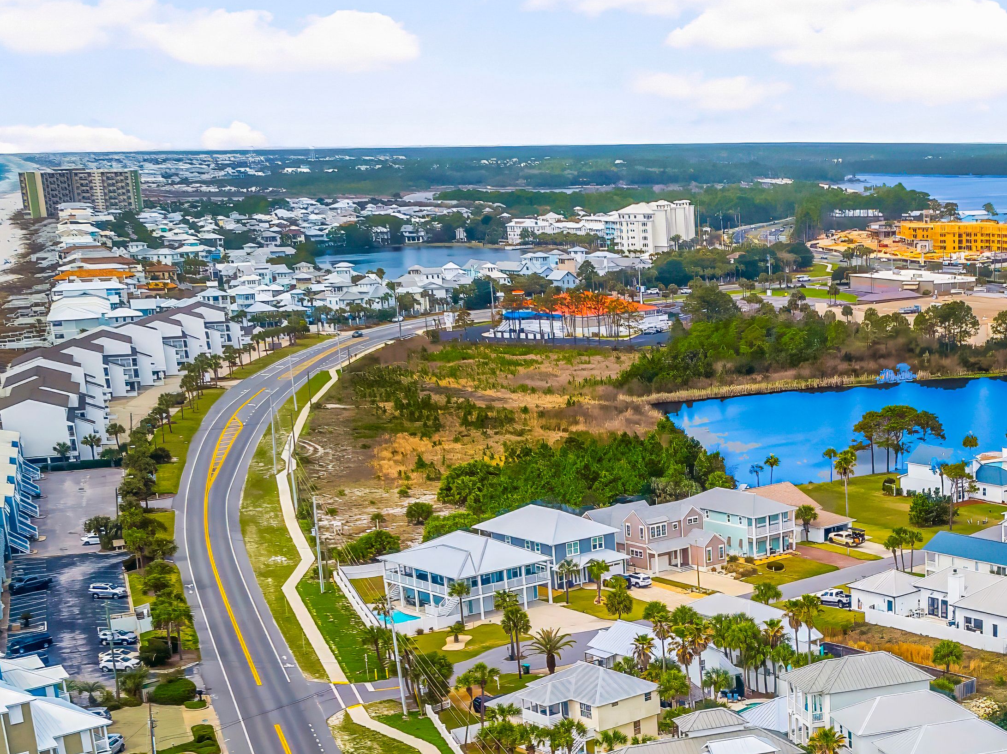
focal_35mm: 58
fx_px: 1686
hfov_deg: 31.3
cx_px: 950
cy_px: 754
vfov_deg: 24.1
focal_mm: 12.3
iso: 100
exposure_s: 1/640
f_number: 2.8
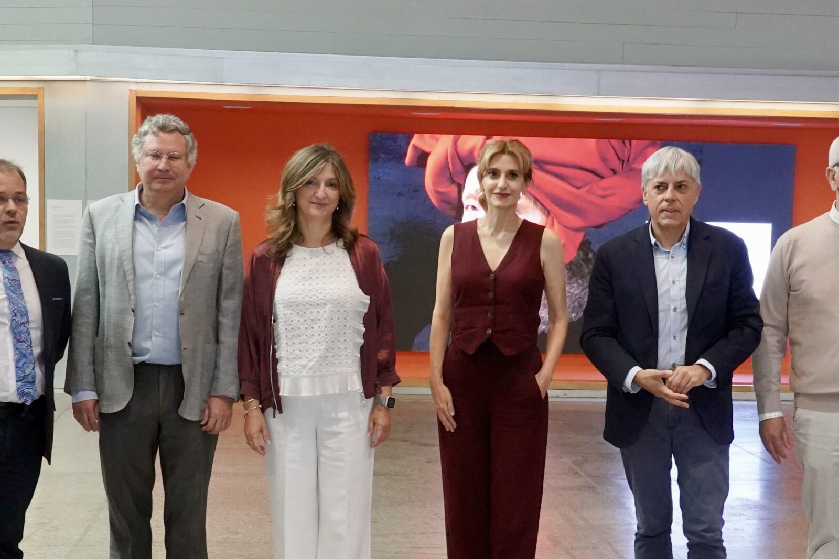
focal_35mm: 64
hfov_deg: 31.4
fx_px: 1492
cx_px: 425
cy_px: 409
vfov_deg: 21.1
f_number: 13
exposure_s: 1/50
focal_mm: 27
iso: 6400
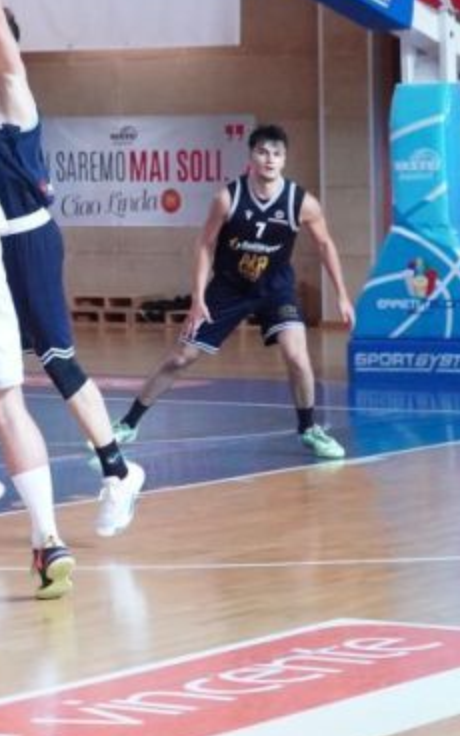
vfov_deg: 14.6
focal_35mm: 143
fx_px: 2871
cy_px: 288
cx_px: -50
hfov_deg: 9.1
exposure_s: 1/800
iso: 5000
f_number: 4
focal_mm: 43
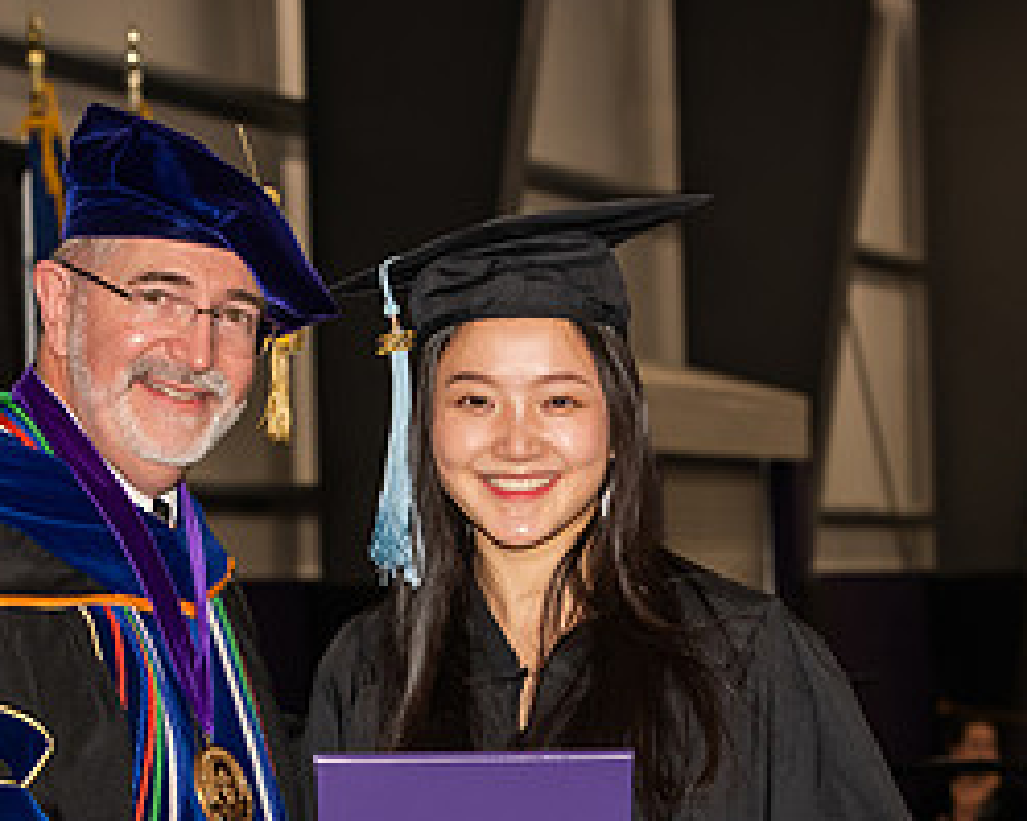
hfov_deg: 11.8
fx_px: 4983
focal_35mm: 164
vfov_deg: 9.4
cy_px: 728
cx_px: 359
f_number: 5.6
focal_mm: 75
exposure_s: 1/200
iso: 1000
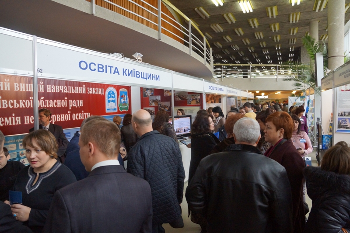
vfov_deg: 53.1
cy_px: 116
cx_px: 175
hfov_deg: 73.8
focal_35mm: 24
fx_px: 233
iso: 1250
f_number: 4
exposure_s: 1/160
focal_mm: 16
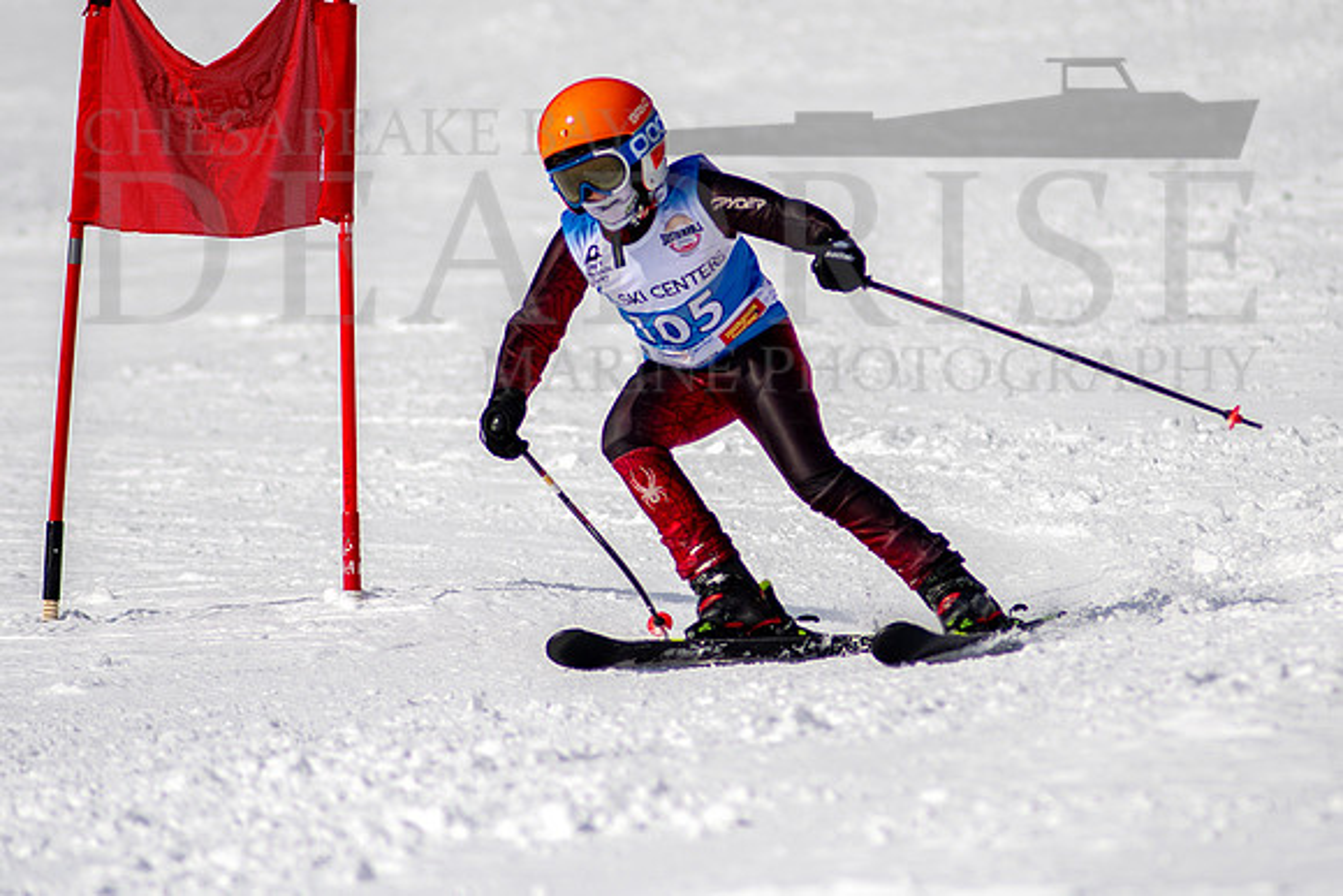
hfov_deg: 3.2
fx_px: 23782
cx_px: 702
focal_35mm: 637
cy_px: 377
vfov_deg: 2.2
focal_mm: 300
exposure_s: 1/6400
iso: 100
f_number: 2.8
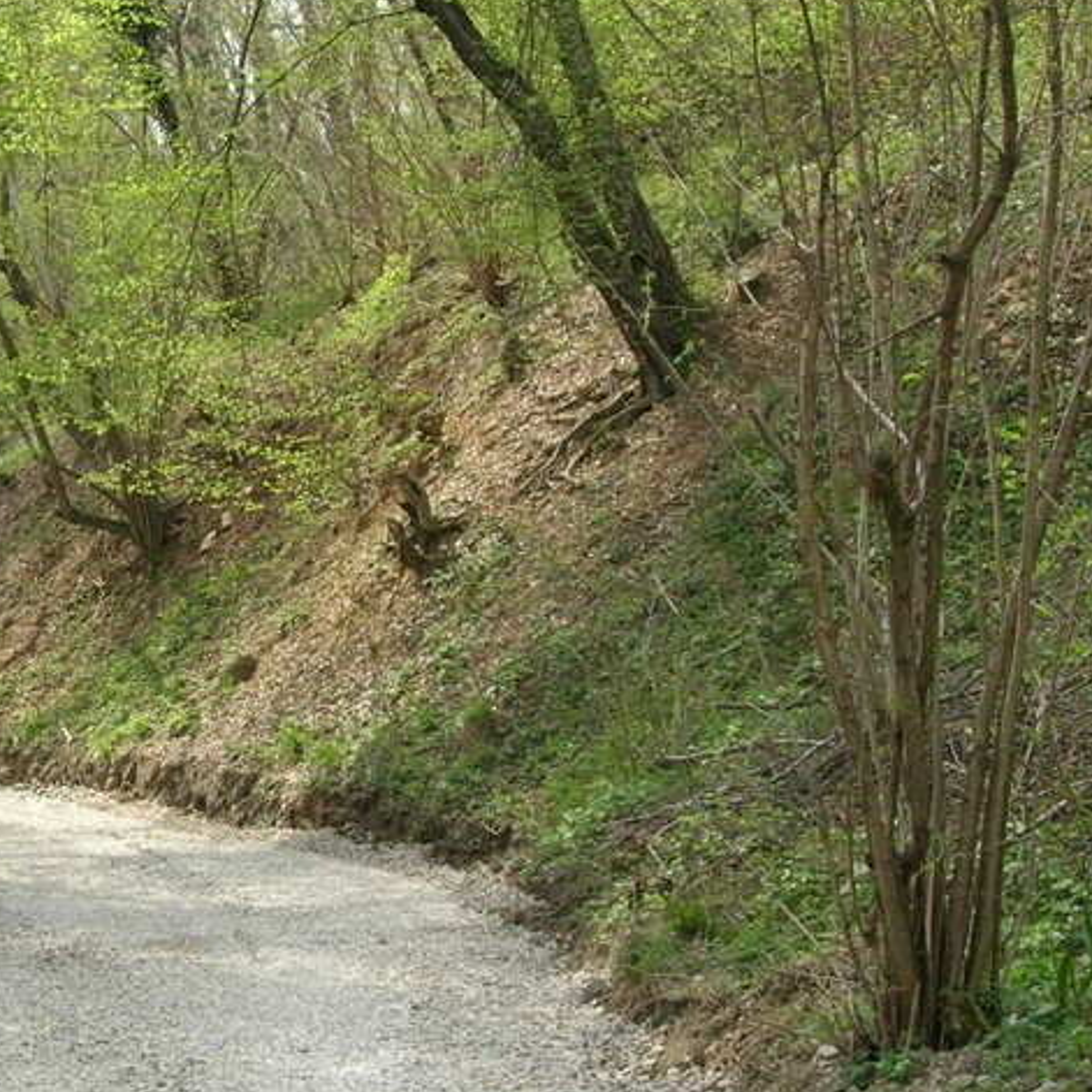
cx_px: 37
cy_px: 635
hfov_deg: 22.9
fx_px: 2605
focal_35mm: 73
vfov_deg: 23.6
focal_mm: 7.8
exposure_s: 1/179
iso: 64
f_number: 4.8
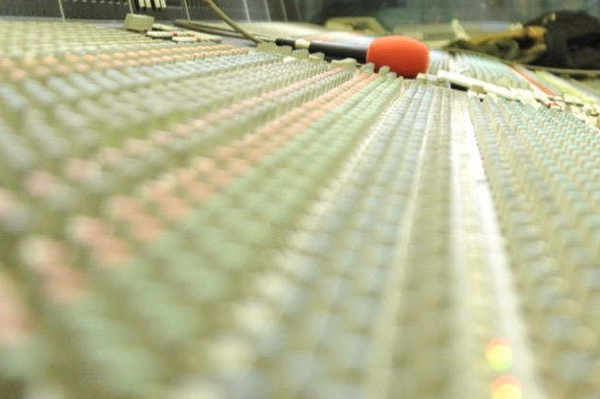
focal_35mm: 69
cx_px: 767
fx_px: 1149
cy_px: -53
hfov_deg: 25.5
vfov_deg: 18.8
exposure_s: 1/160
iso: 5000
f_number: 2.8
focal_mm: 24
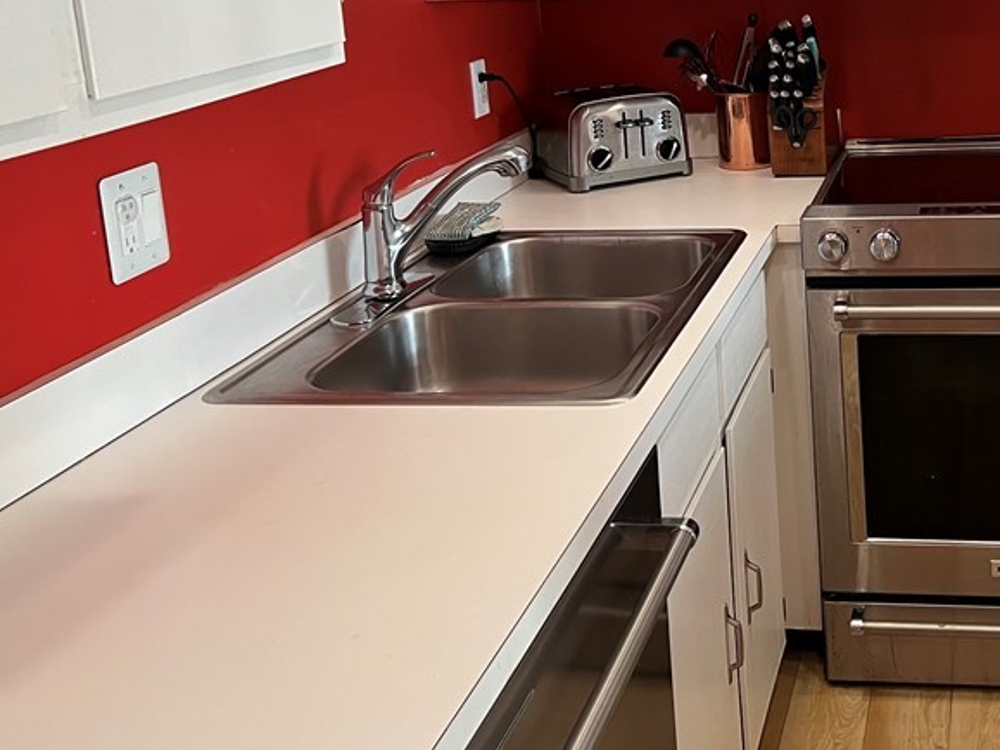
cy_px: 152
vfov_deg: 30.7
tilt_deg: -11.4
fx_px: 1329
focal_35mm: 46
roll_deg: +2.8
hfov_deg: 39.7
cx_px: 794
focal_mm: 5.7
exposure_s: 1/60
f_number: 1.5
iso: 200
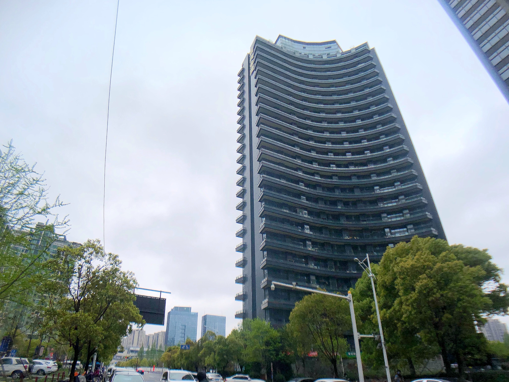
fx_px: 412
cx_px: 254
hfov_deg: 63.4
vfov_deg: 49.7
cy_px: 191
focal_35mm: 28
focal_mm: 3.99
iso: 32
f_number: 1.8
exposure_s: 1/1412
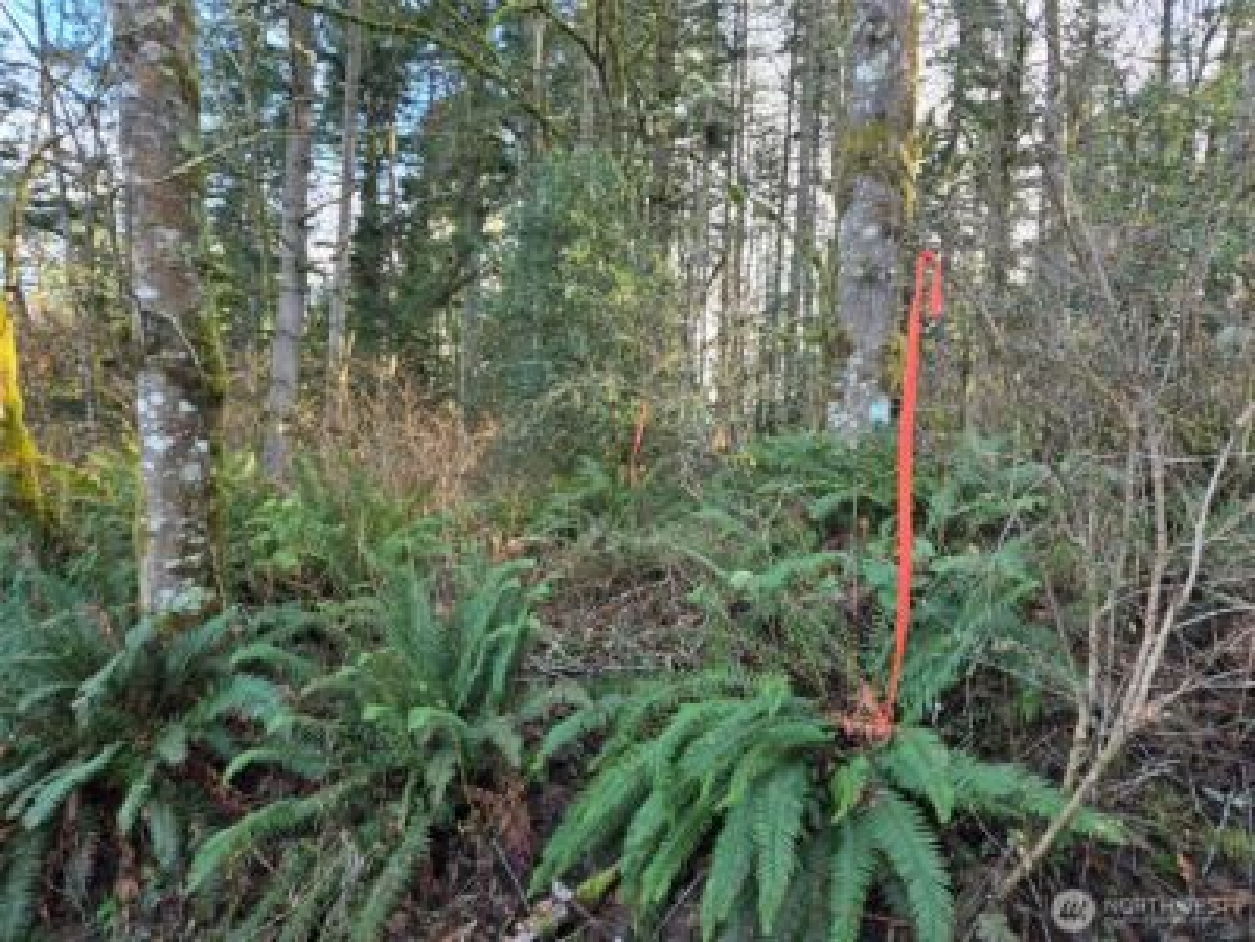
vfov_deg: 58.9
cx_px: 628
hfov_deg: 73.9
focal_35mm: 23
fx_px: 834
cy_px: 471
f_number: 1.8
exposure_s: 1/180
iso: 64
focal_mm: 5.4
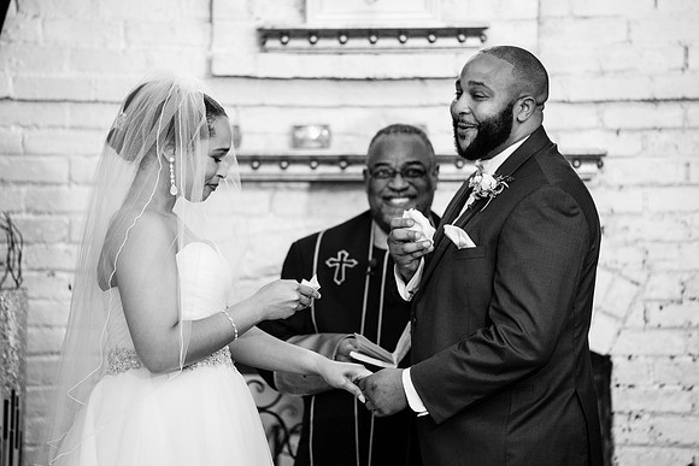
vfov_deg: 6.9
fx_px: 3884
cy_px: 233
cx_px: 350
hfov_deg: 10.3
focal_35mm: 200
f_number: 2.8
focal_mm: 200
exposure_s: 1/200
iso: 2000
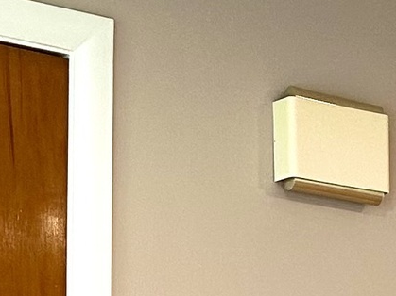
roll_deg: -0.2
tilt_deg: +0.6
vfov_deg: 8.0
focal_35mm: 176
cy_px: 603
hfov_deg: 10.8
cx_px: 615
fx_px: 2013
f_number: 1.78
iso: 160
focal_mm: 6.86
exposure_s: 1/120
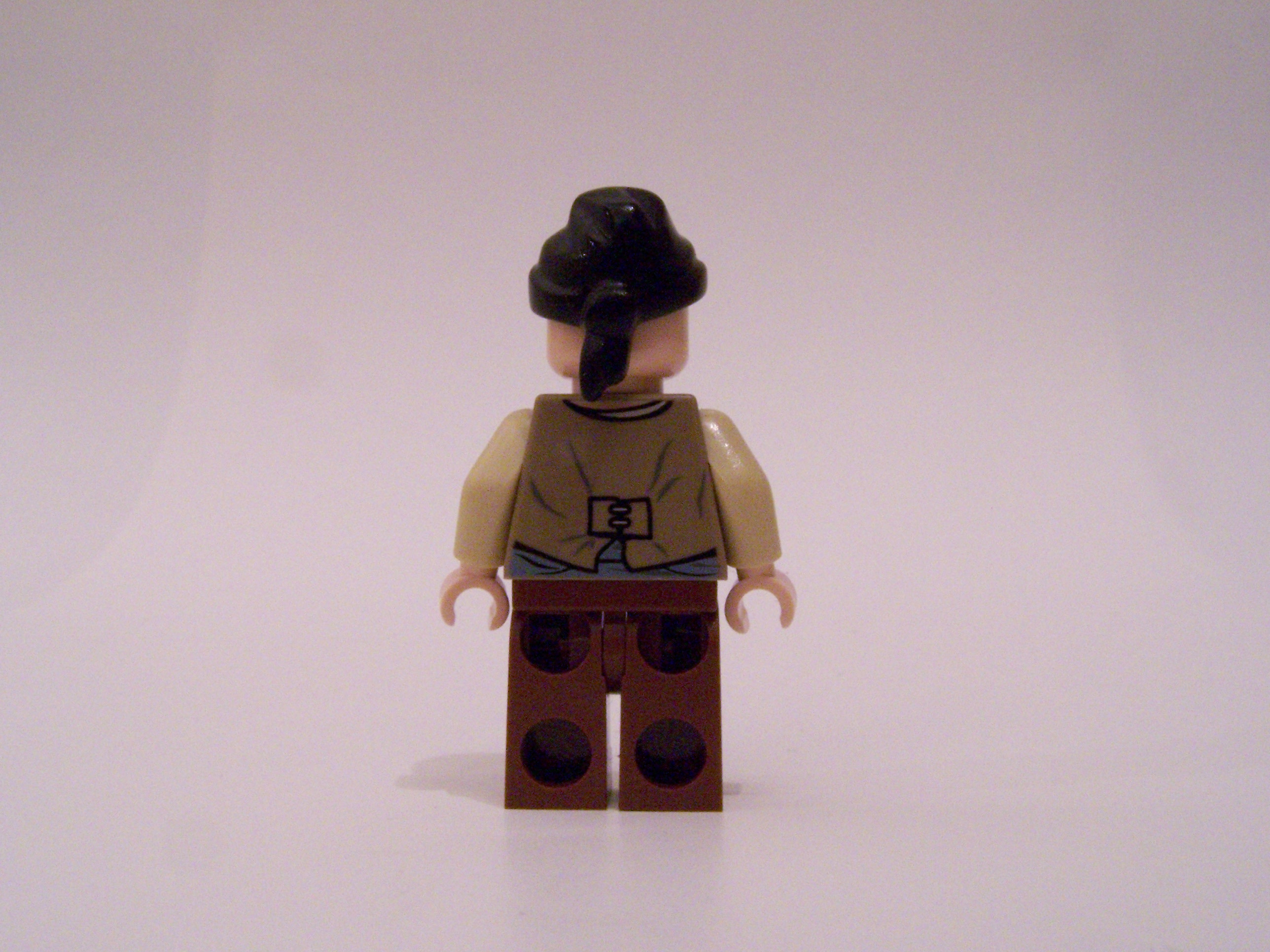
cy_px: 476
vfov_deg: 37.7
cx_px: 635
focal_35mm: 38
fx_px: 1394
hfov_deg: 49.0
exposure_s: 1/4
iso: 400
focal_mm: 6.3
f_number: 8
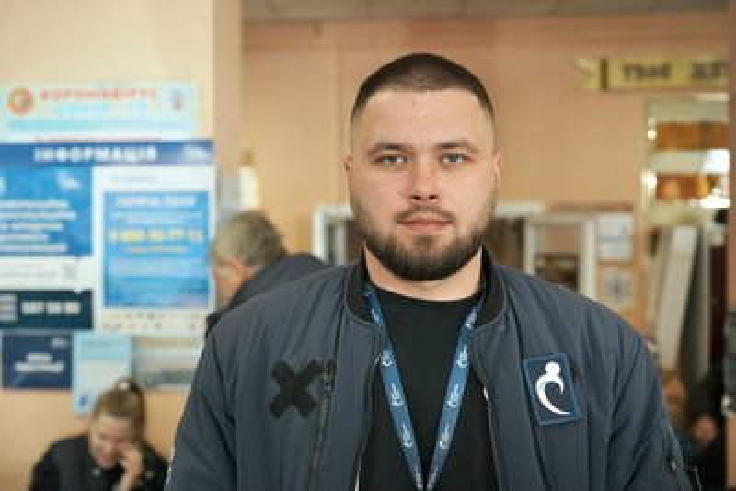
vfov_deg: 31.2
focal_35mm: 43
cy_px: 246
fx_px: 879
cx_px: 368
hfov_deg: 45.4
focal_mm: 43
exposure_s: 1/125
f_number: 3.5
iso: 800
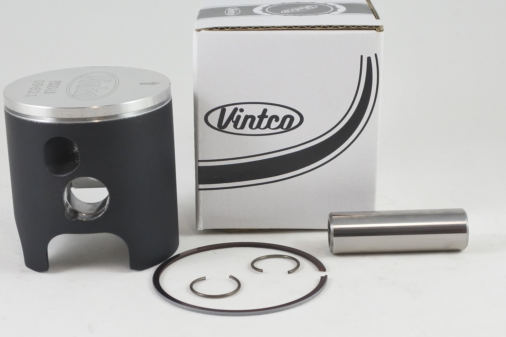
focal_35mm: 42
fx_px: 590
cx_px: 229
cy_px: 165
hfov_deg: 46.3
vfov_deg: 31.9
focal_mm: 14
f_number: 4
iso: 400
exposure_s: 1/125
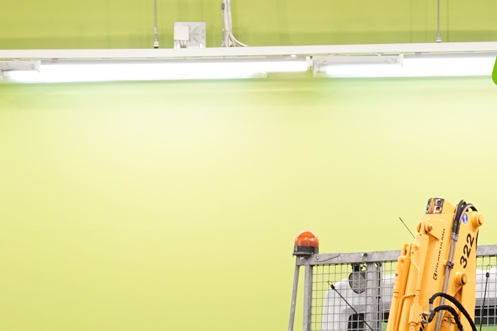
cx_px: 237
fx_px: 2347
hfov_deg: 12.1
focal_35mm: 170
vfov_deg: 7.9
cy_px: 476
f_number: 5
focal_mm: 48
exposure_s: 1/30
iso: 320
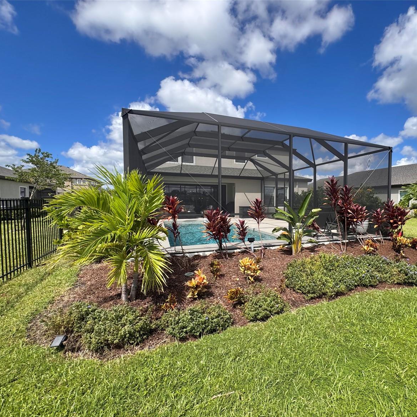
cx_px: 257
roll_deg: -1.7
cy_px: 214
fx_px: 232
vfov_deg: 83.9
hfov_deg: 82.6
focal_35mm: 17
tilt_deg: -4.2
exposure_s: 1/868
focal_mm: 2.22
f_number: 2.2
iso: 40
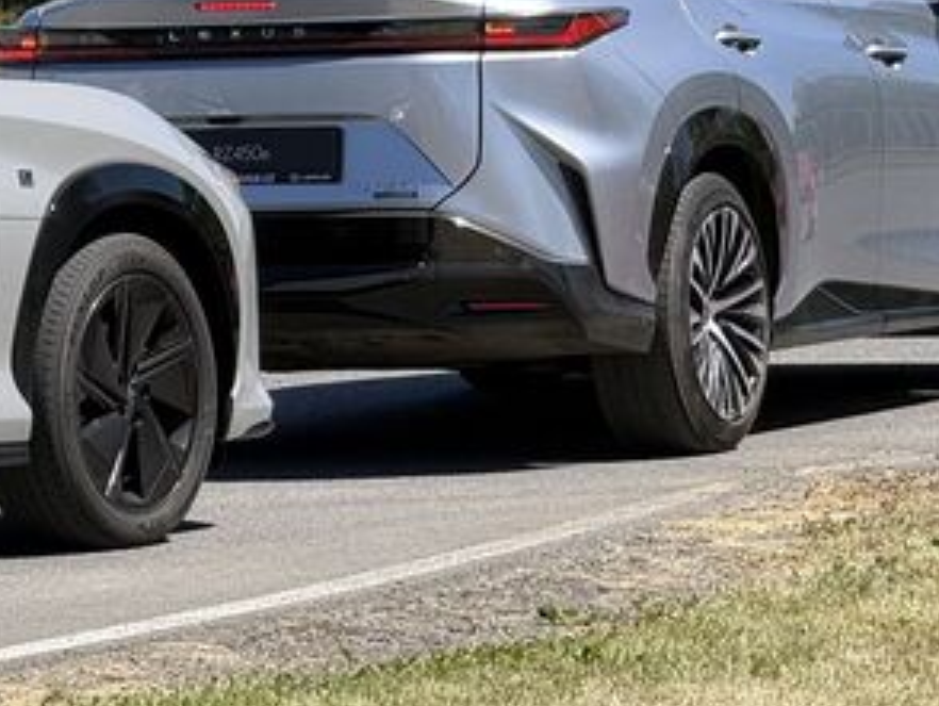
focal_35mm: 348
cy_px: 113
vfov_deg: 4.3
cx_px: -246
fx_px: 9448
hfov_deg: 5.7
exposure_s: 1/1186
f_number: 2.8
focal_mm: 15.66
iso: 50
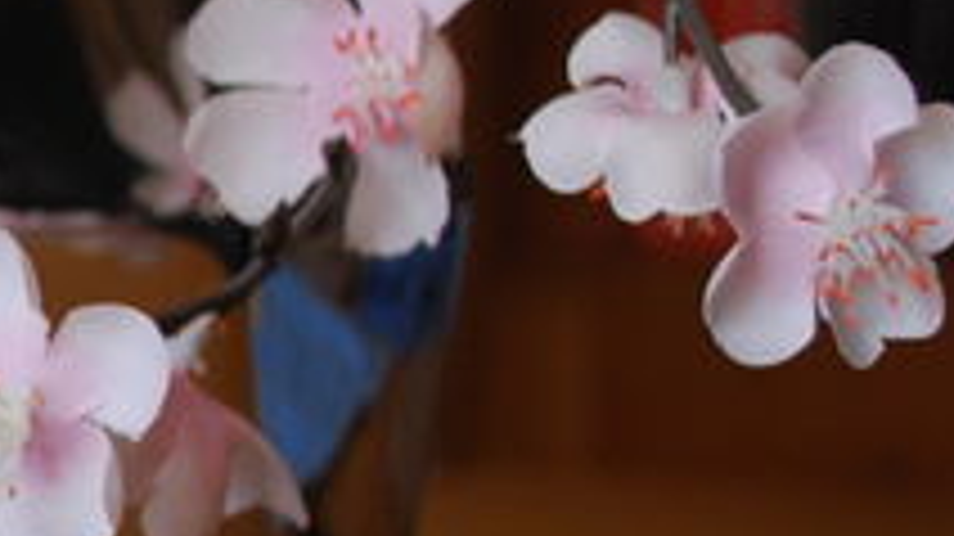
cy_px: 507
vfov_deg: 5.4
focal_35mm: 223
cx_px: -1233
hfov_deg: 8.9
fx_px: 5638
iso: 280
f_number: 4.8
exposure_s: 1/30
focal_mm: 30
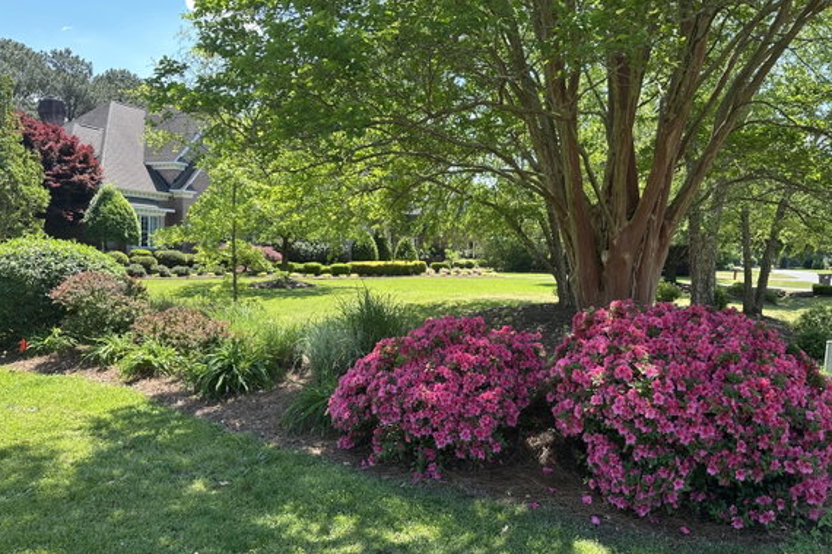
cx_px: 446
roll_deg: -1.5
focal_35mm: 28
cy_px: 300
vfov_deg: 46.4
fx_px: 647
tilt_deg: -4.7
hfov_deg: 65.4
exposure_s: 1/718
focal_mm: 6.86
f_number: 1.78
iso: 80
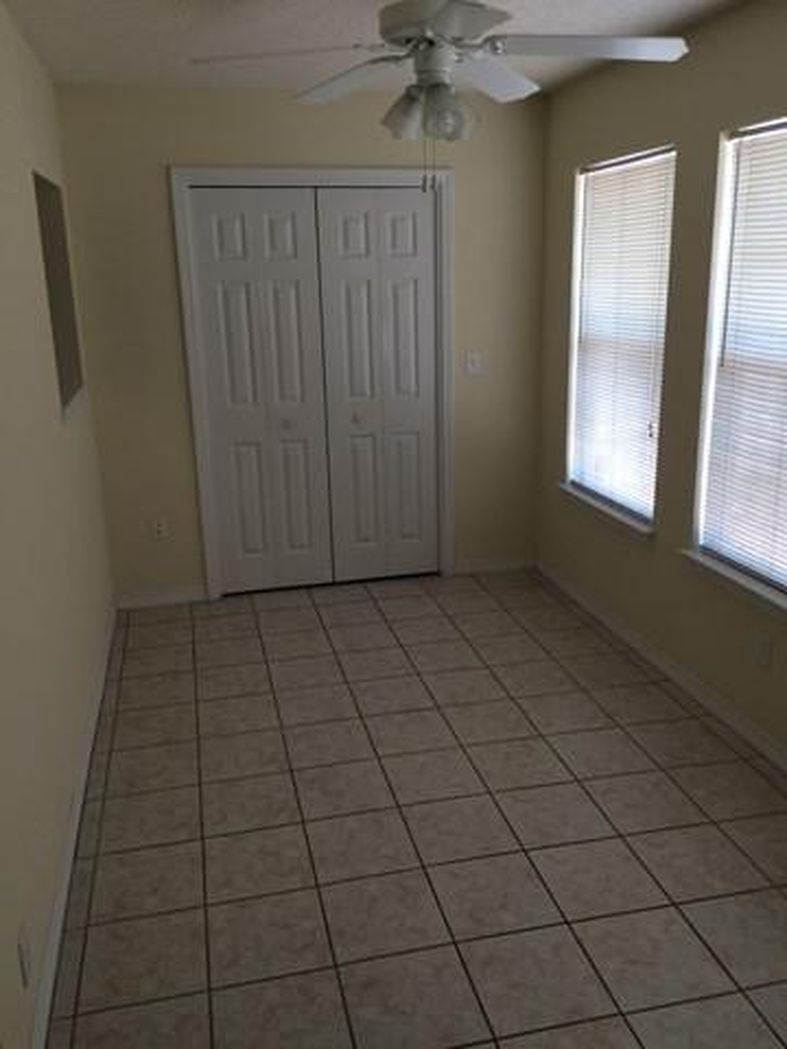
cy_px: 524
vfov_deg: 61.7
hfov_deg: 48.2
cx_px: 394
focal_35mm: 29
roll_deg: +1.3
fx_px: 879
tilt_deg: -15.2
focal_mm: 4.15
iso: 40
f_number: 2.2
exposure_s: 1/40
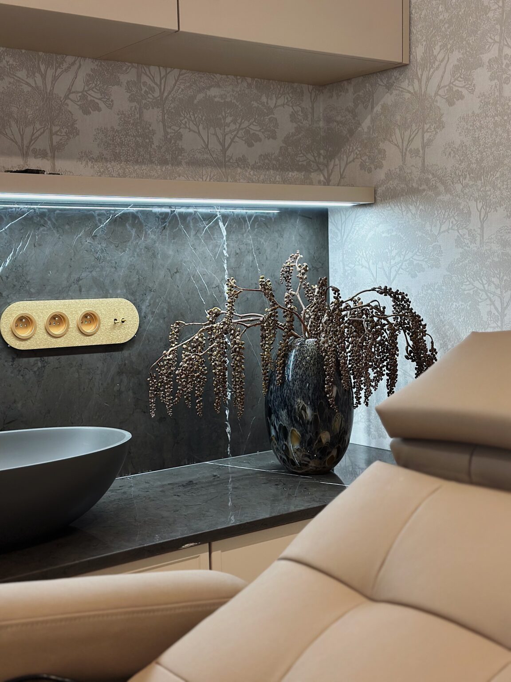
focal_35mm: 48
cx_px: 256
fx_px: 945
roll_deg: +0.9
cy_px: 341
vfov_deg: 39.7
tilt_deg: -4.2
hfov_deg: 30.3
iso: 125
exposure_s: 1/83
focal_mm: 6.86
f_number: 1.78
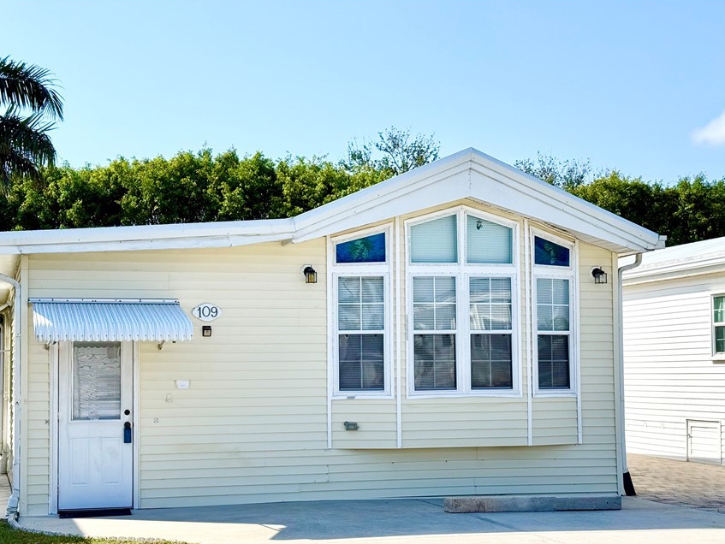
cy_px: 323
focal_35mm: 58
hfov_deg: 33.1
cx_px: 288
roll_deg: +0.5
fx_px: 1215
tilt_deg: +1.9
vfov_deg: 25.2
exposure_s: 1/4329
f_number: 1.78
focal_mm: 6.76
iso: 64
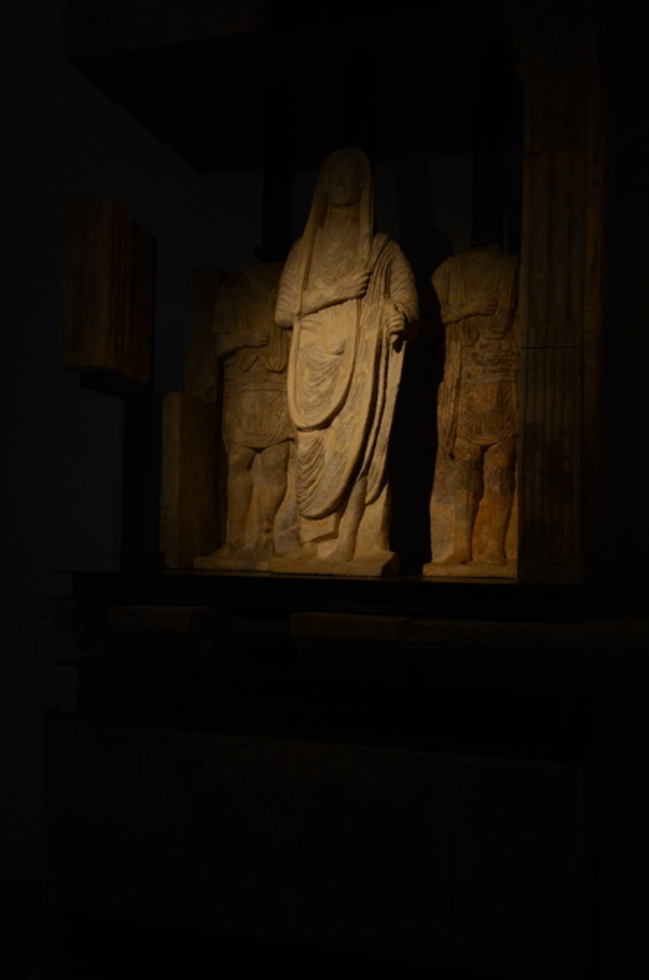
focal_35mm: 33
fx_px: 896
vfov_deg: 57.3
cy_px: 490
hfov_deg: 39.8
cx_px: 324
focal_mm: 22
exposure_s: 1/100
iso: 1250
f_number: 5
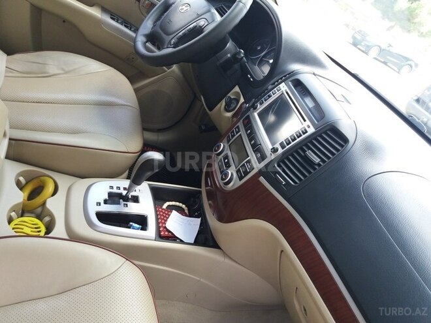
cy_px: 162
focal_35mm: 28
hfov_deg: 63.4
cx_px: 216
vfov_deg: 49.7
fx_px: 349
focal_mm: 3.7
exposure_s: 1/100
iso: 80
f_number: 1.9
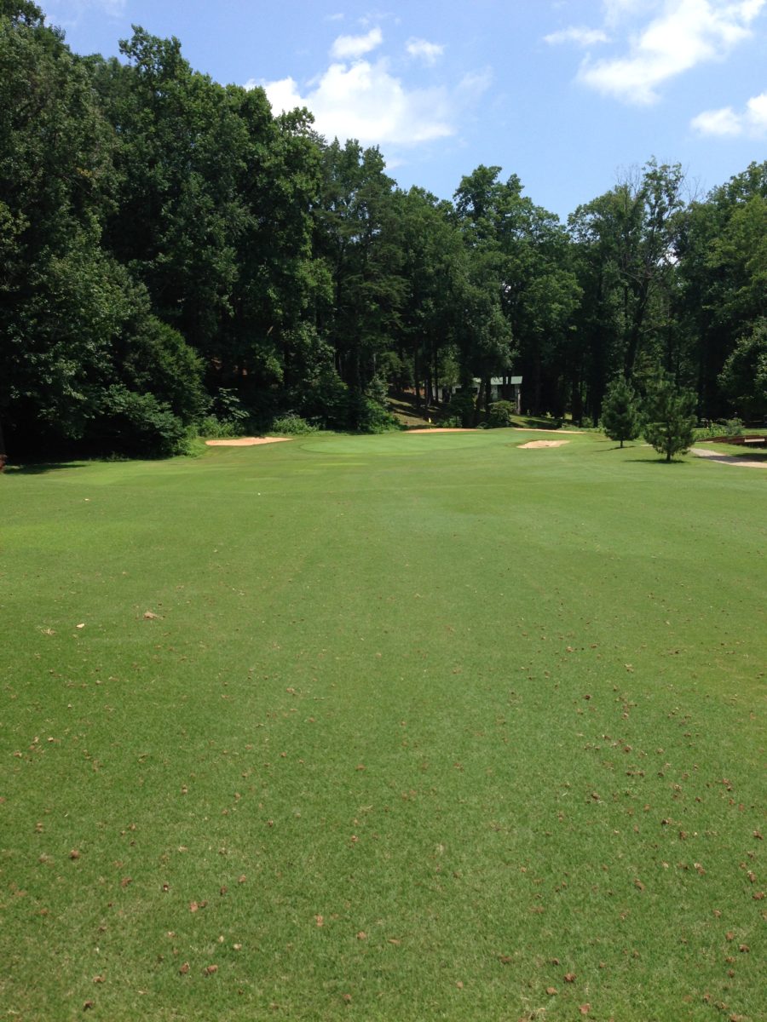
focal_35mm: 33
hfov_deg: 42.9
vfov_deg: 55.4
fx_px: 975
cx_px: 384
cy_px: 511
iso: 50
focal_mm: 4.12
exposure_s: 1/1355
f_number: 2.4
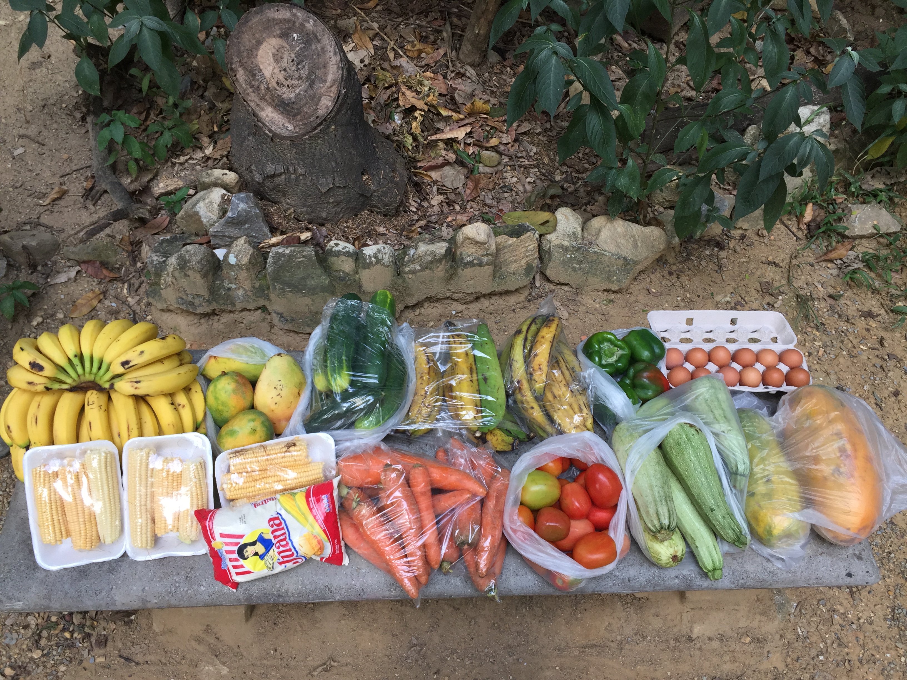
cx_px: 454
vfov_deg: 48.2
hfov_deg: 61.7
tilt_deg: -49.1
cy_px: 340
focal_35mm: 29
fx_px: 760
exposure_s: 1/120
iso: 40
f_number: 2.2
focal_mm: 4.15
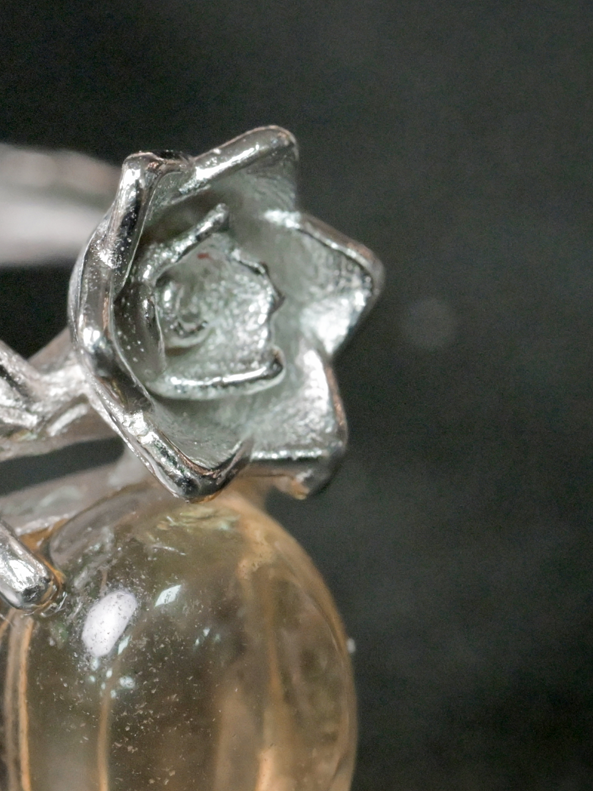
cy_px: 366
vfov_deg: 6.9
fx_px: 6533
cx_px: -142
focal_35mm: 286
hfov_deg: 5.2
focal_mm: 105
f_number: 16
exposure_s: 1/125
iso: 7200
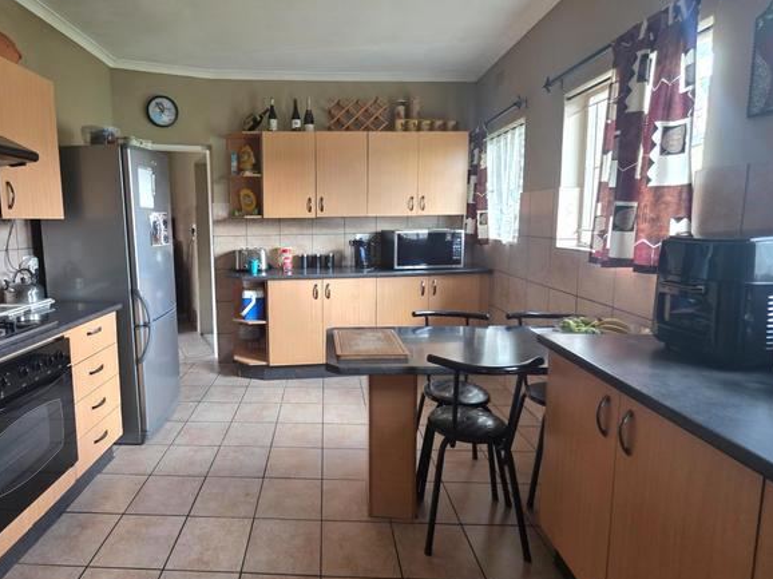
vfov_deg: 71.5
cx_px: 296
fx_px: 402
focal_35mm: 18
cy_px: 273
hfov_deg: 86.3
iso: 250
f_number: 1.9
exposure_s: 1/50.3
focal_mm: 2.2
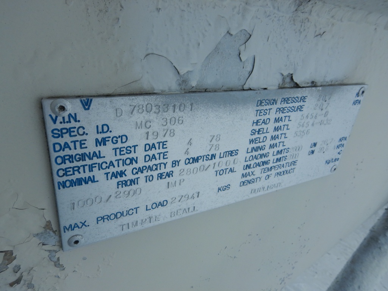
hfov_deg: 71.6
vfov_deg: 56.8
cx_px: 194
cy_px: 146
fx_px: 269
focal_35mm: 24
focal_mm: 4.3
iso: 125
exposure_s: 1/1250
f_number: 4.1
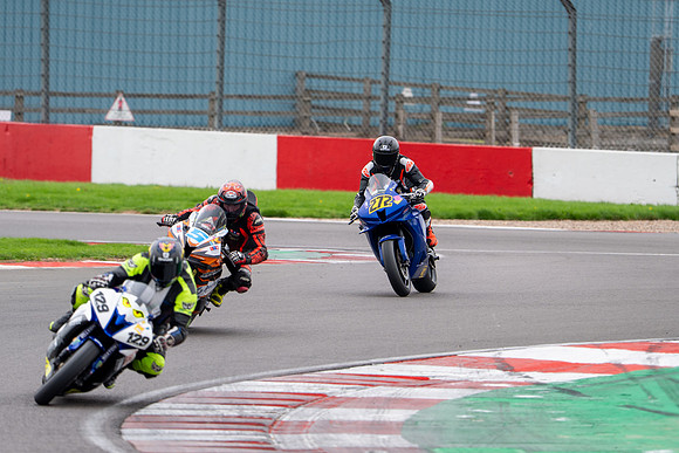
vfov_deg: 3.1
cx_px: 373
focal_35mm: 441
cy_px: 163
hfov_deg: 4.7
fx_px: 8311
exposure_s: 1/500
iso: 320
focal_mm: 330
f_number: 4.5
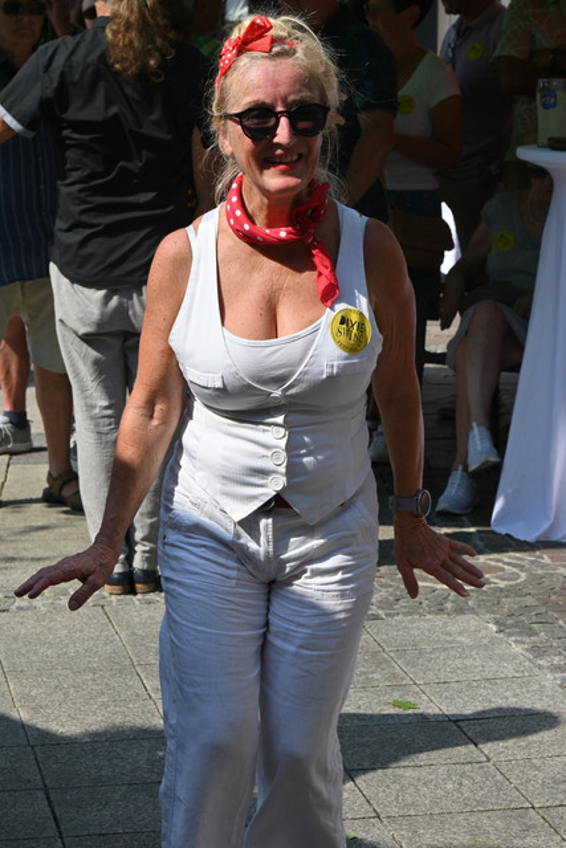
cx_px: 283
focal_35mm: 100
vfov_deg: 20.3
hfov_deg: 13.6
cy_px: 424
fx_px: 2369
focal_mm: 67
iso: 250
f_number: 11
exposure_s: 1/400
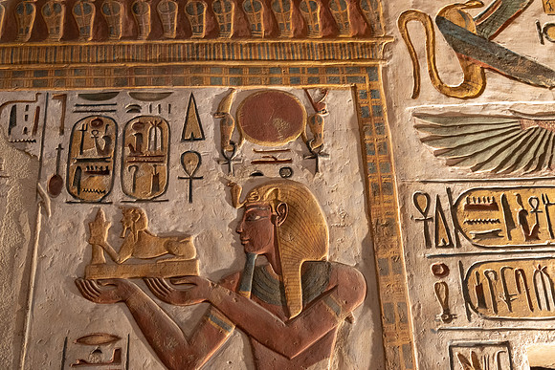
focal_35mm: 50
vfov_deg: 27.0
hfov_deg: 39.6
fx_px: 771
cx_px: 278
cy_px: 185
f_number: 5.6
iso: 2800
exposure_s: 1/30
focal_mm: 50
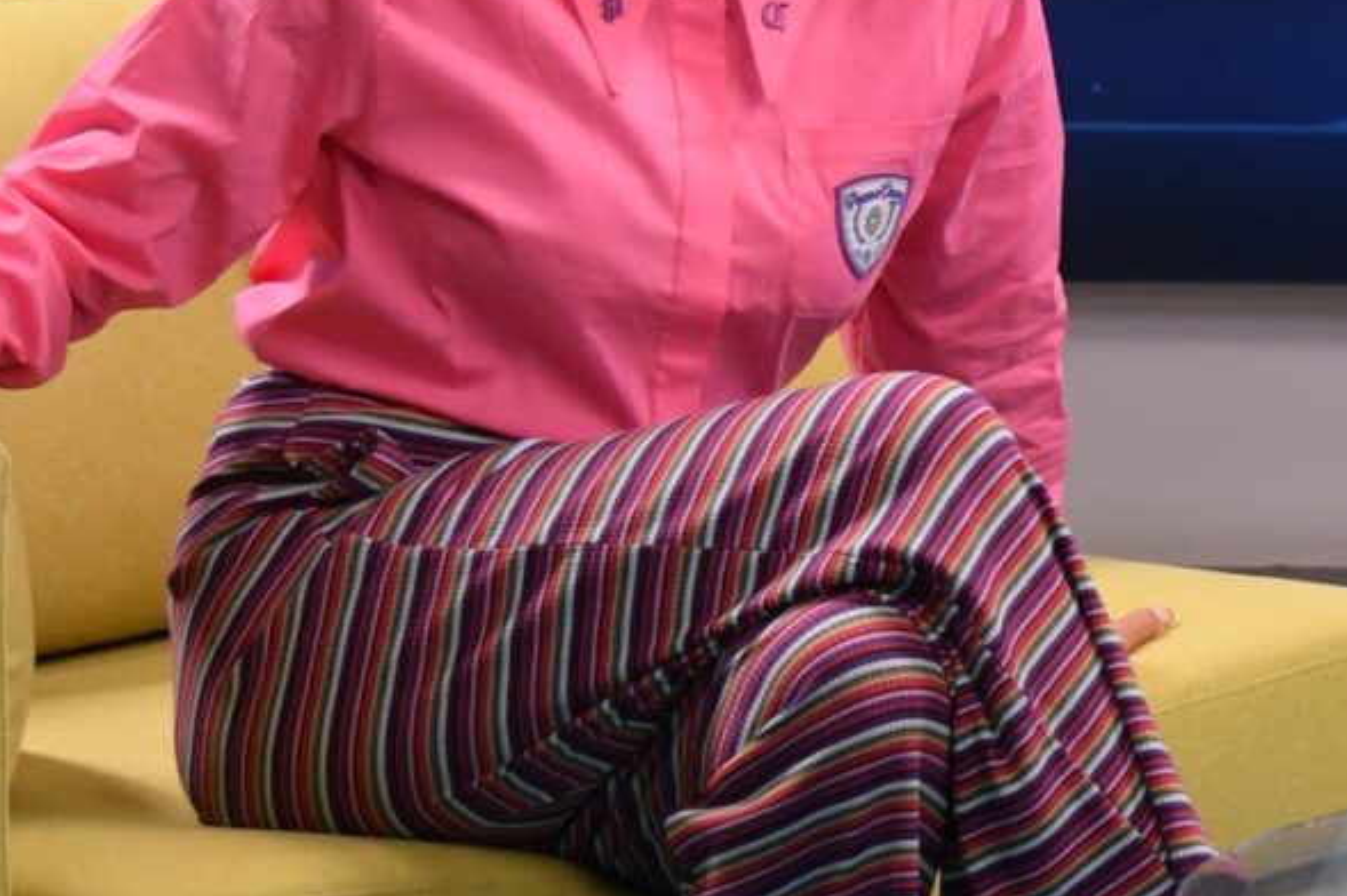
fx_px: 6507
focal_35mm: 174
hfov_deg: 11.4
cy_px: 90
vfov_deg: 7.9
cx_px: 1932
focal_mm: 40
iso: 1600
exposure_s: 1/400
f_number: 4
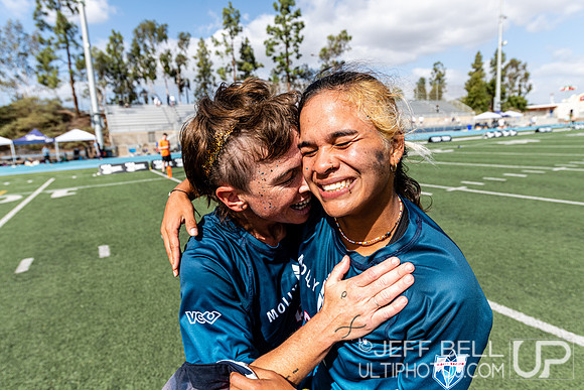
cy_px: 195
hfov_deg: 73.7
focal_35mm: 24
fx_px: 389
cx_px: 292
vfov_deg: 53.2
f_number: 5.6
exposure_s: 1/1000
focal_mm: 24
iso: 250
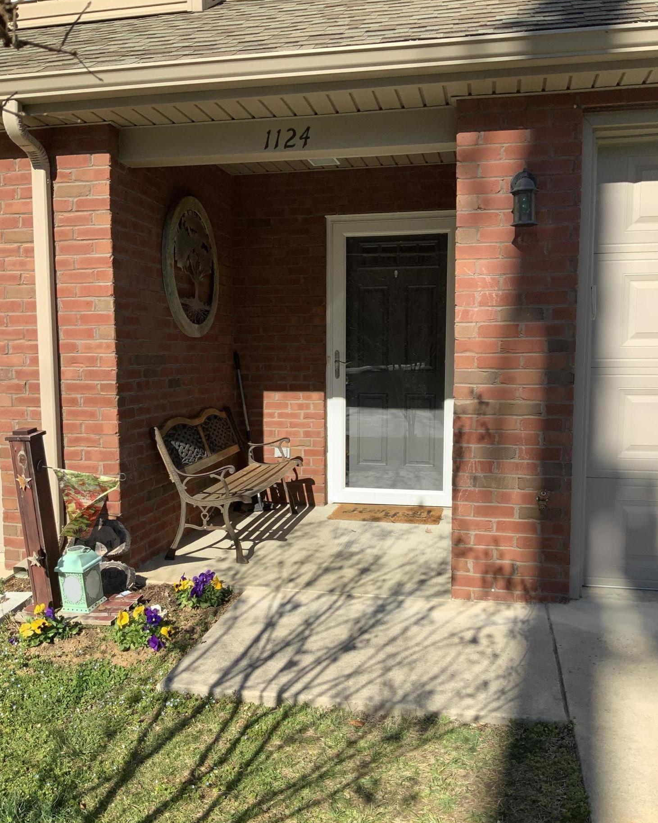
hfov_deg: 47.1
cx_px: 331
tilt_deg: -6.2
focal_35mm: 31
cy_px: 439
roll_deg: -0.5
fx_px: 755
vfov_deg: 57.1
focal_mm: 3
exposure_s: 1/1279
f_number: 1.8
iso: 16
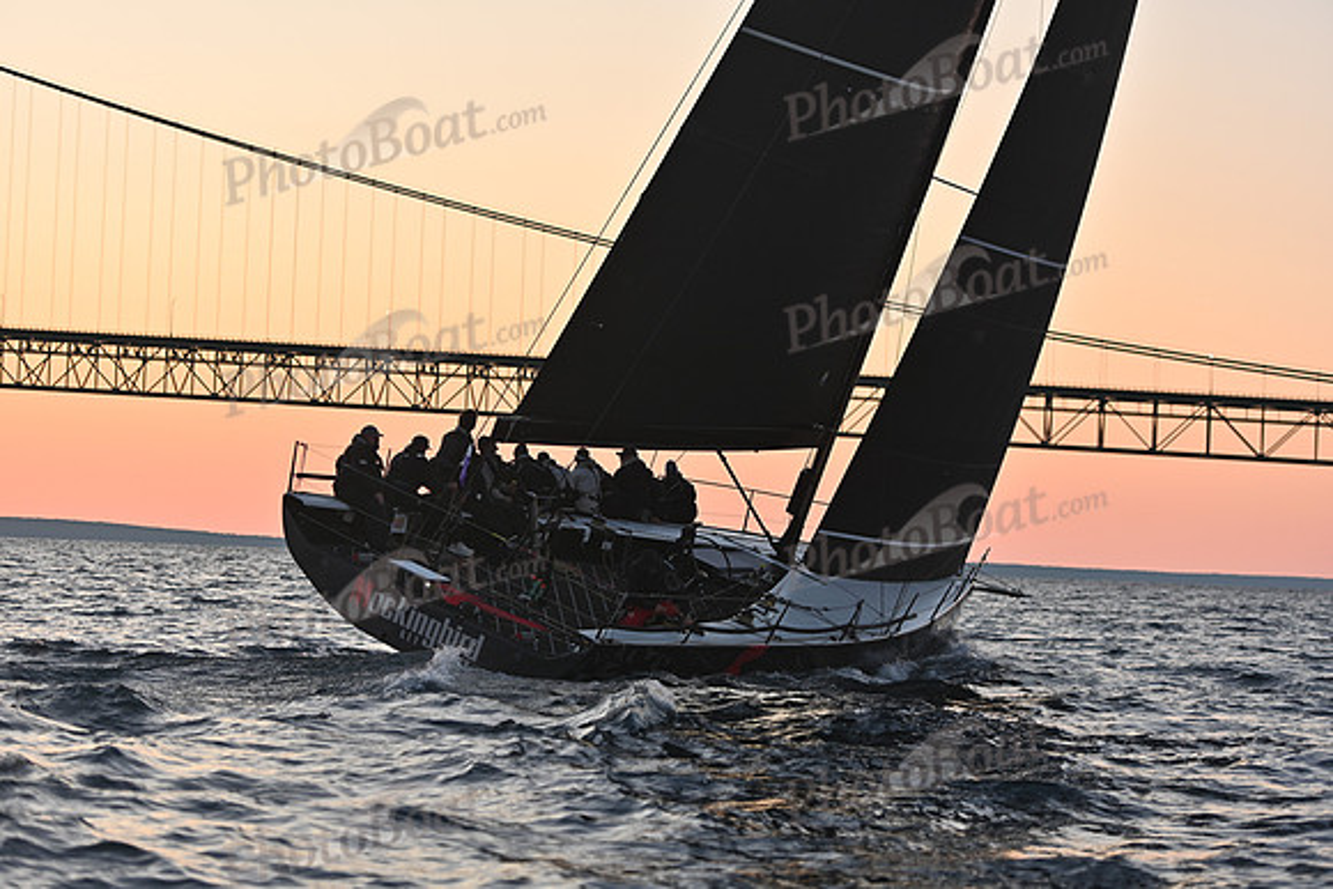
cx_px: 666
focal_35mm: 98
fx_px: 3629
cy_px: 444
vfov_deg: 14.0
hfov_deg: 20.8
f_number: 3.2
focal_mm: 98
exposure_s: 1/500
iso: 320
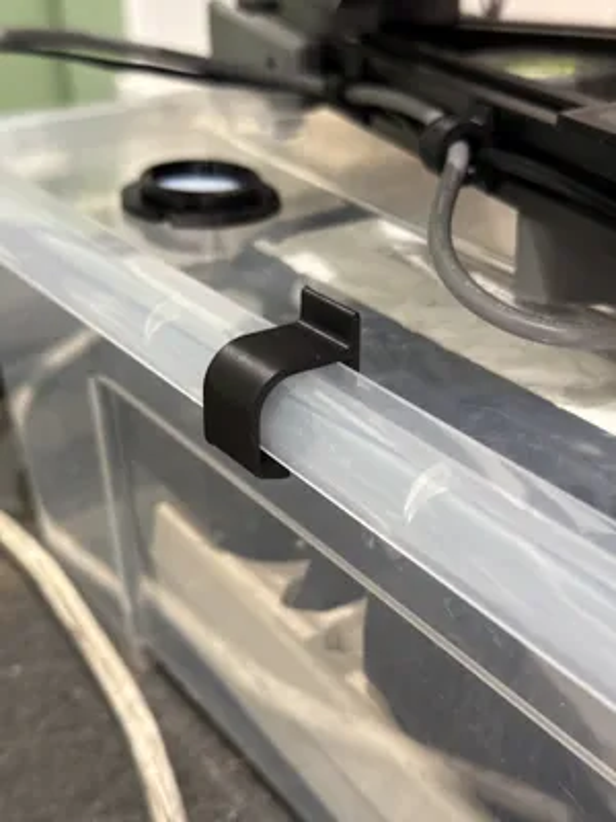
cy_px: 411
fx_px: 1139
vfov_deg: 39.7
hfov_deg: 30.3
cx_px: 308
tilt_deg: -27.7
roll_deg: +2.4
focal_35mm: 48
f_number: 1.78
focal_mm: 6.76
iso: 400
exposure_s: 1/33
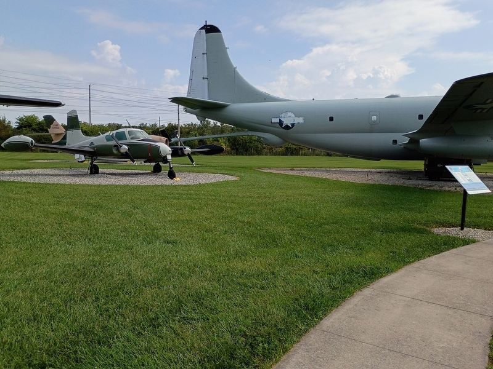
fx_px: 413
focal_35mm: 29
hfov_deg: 61.7
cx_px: 246
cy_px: 184
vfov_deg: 48.2
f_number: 1.8
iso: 102
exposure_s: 1/1401
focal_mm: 4.27
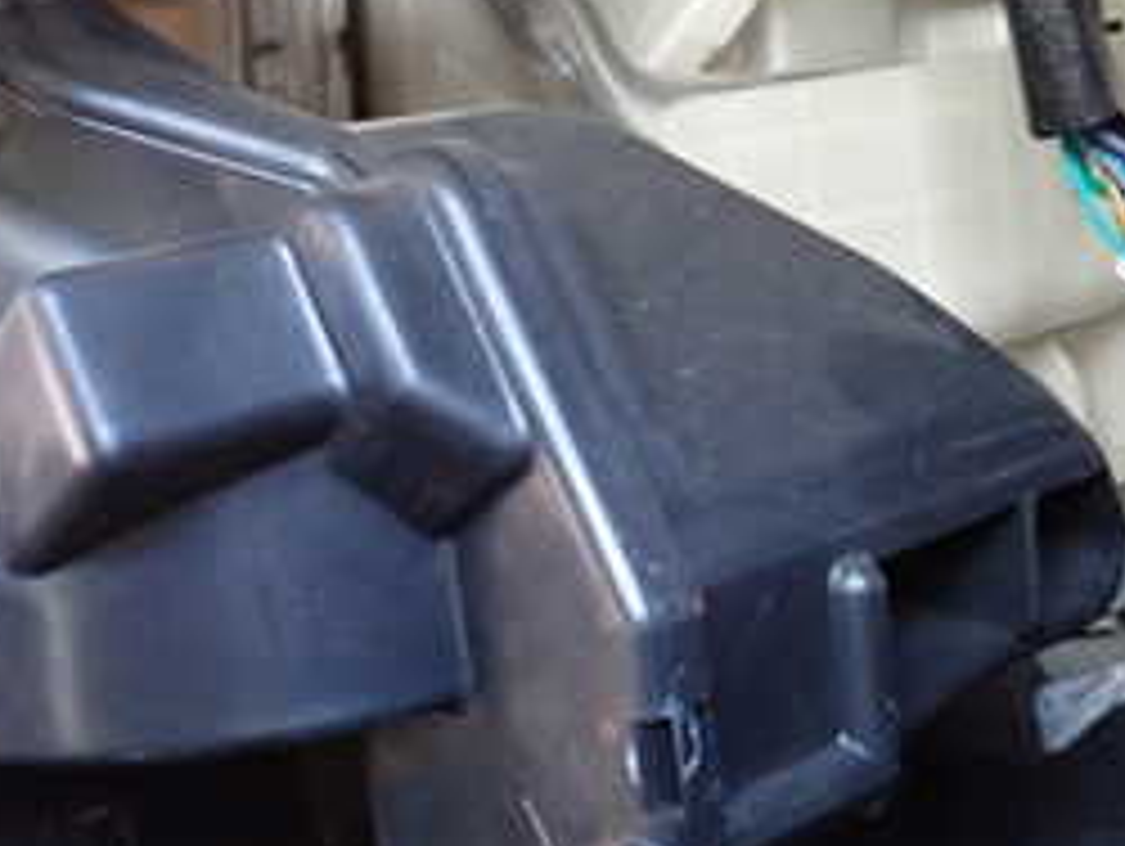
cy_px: 266
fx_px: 1952
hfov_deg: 31.8
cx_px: 774
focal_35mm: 60
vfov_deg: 24.3
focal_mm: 4.5
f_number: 2
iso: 500
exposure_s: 1/30
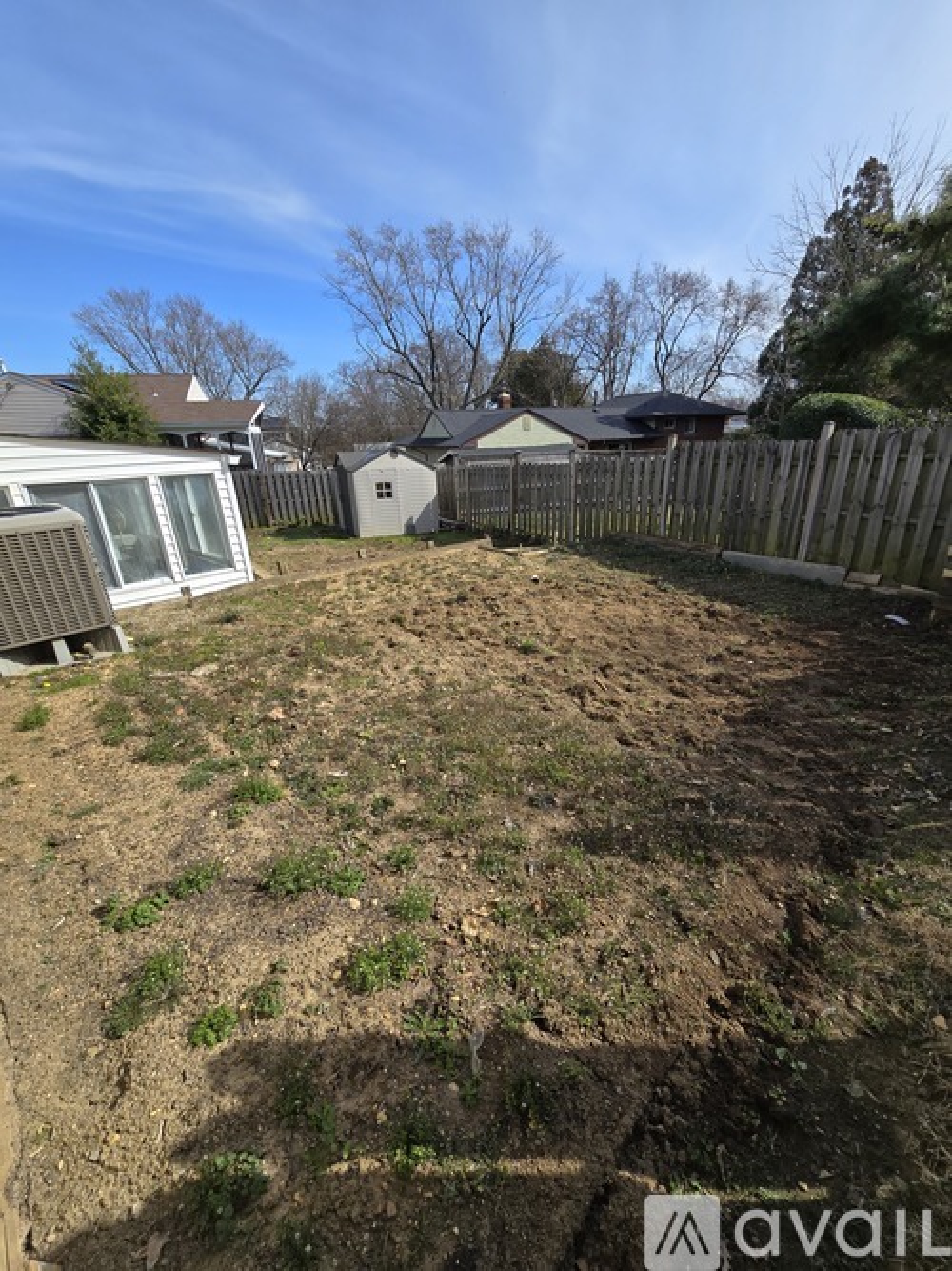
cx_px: 476
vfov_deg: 106.2
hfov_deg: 89.9
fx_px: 477
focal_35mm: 13
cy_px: 636
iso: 50
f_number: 2.2
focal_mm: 2.2
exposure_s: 1/1761
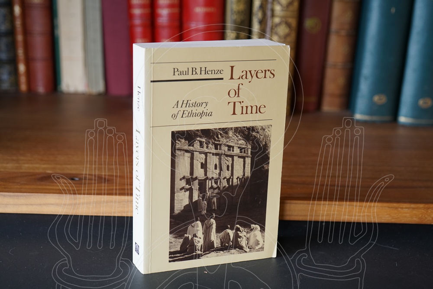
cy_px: 144
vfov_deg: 27.0
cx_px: 216
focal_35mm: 50
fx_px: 601
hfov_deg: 39.6
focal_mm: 50
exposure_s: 1/160
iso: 1000
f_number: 4
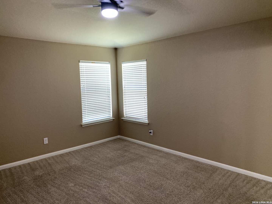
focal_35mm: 26
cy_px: 102
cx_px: 136
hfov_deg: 67.3
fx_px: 204
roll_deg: +0.2
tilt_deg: -3.2
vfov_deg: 53.1
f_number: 1.8
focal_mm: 4.25
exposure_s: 1/60
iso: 250
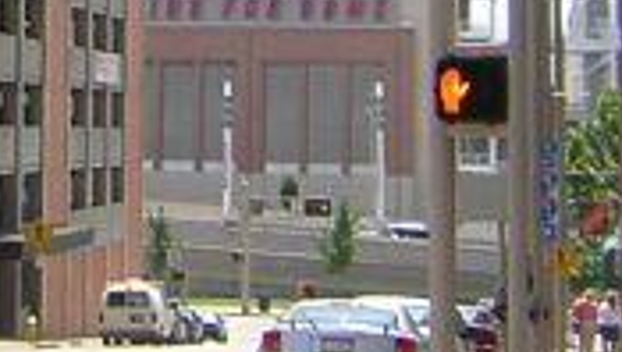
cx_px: -178
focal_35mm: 179
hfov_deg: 11.7
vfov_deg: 6.5
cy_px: -434
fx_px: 2956
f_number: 5.2
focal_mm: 4.7
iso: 100
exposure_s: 1/194
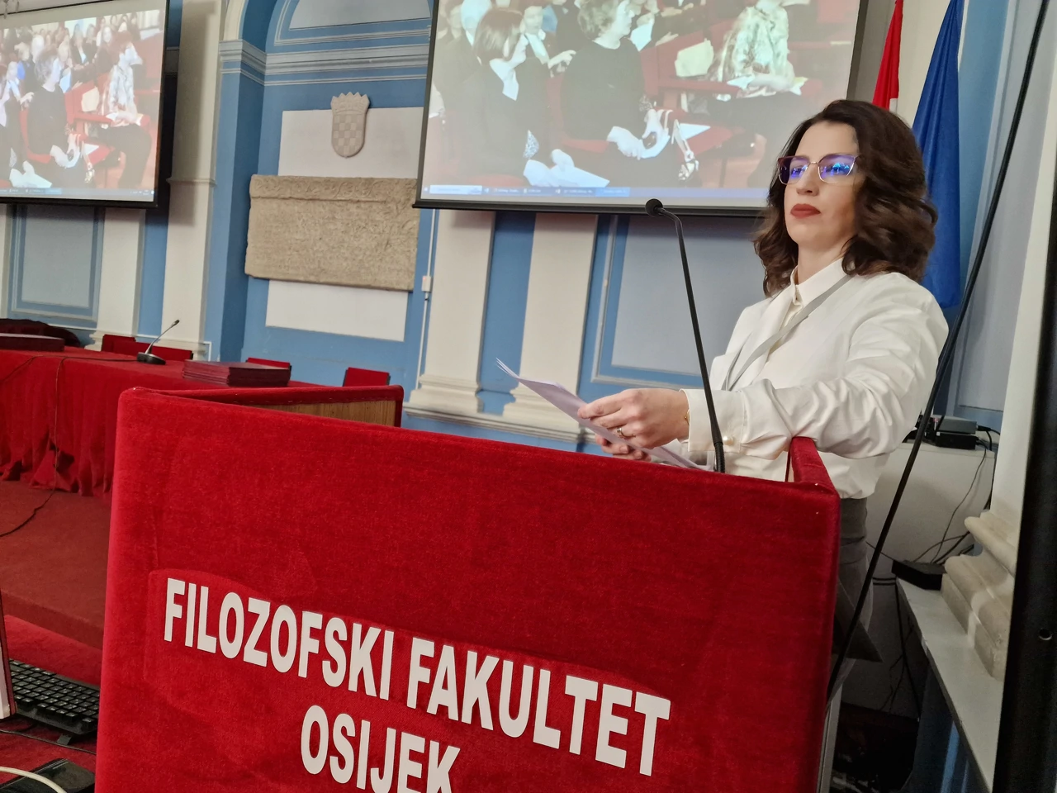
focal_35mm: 23
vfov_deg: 58.9
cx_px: 528
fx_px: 702
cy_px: 396
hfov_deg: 73.9
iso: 800
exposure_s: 1/100
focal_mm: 6.4
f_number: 1.8
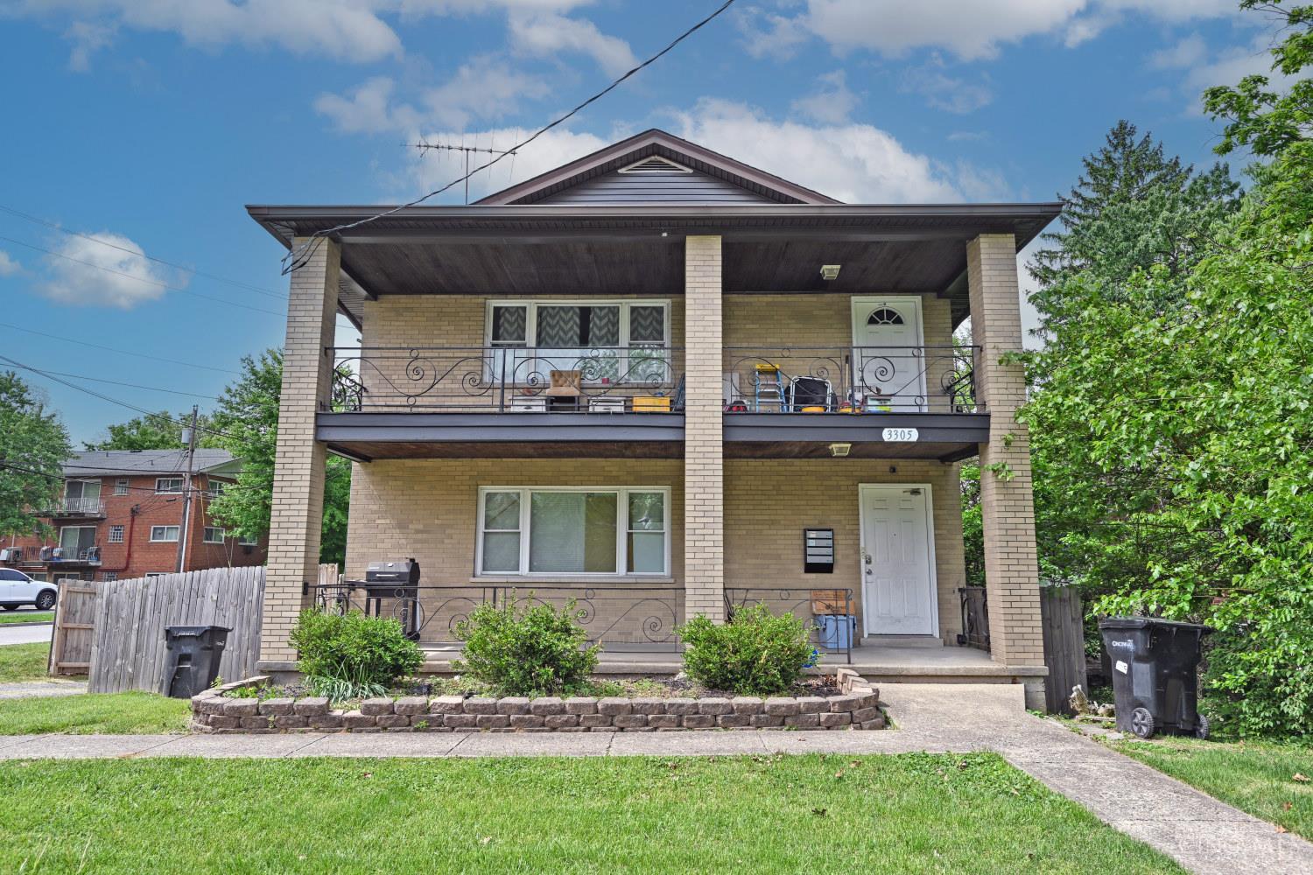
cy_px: 438
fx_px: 802
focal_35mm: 22
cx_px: 656
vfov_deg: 57.2
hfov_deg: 78.6
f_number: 6.3
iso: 100
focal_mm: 22
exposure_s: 1/250
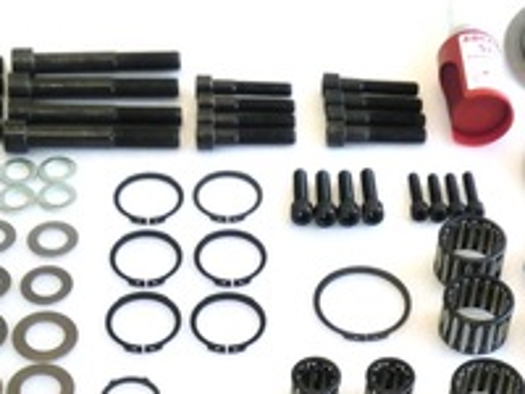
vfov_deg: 17.2
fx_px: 1259
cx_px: 247
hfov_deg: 23.6
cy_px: 432
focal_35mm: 83
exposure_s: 1/60
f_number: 3.1
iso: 64
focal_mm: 6.51
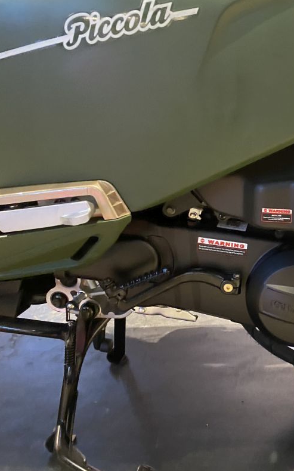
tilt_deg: -15.4
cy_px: 235
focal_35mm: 37
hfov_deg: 31.5
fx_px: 475
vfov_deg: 52.8
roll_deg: +0.9
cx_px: 303
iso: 500
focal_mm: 4.25
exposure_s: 1/33
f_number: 1.8
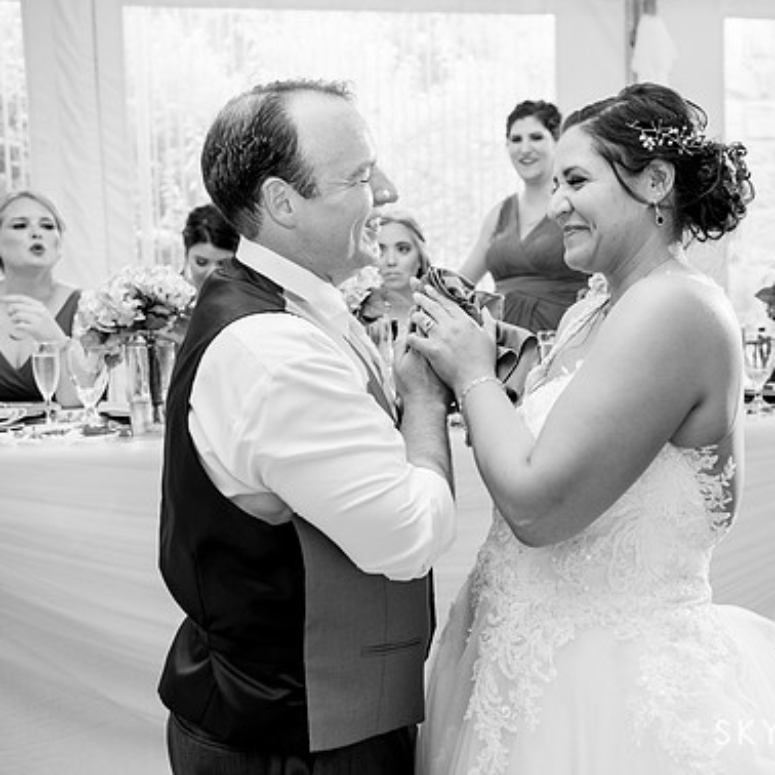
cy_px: 386
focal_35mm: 47
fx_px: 1190
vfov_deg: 36.1
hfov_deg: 35.9
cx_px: 480
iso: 800
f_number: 3.5
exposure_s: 1/200
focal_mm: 36
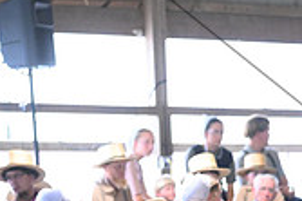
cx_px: 510
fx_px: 2036
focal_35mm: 243
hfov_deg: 8.2
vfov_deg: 5.6
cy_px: 269
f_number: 4
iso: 6400
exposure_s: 1/487
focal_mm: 70
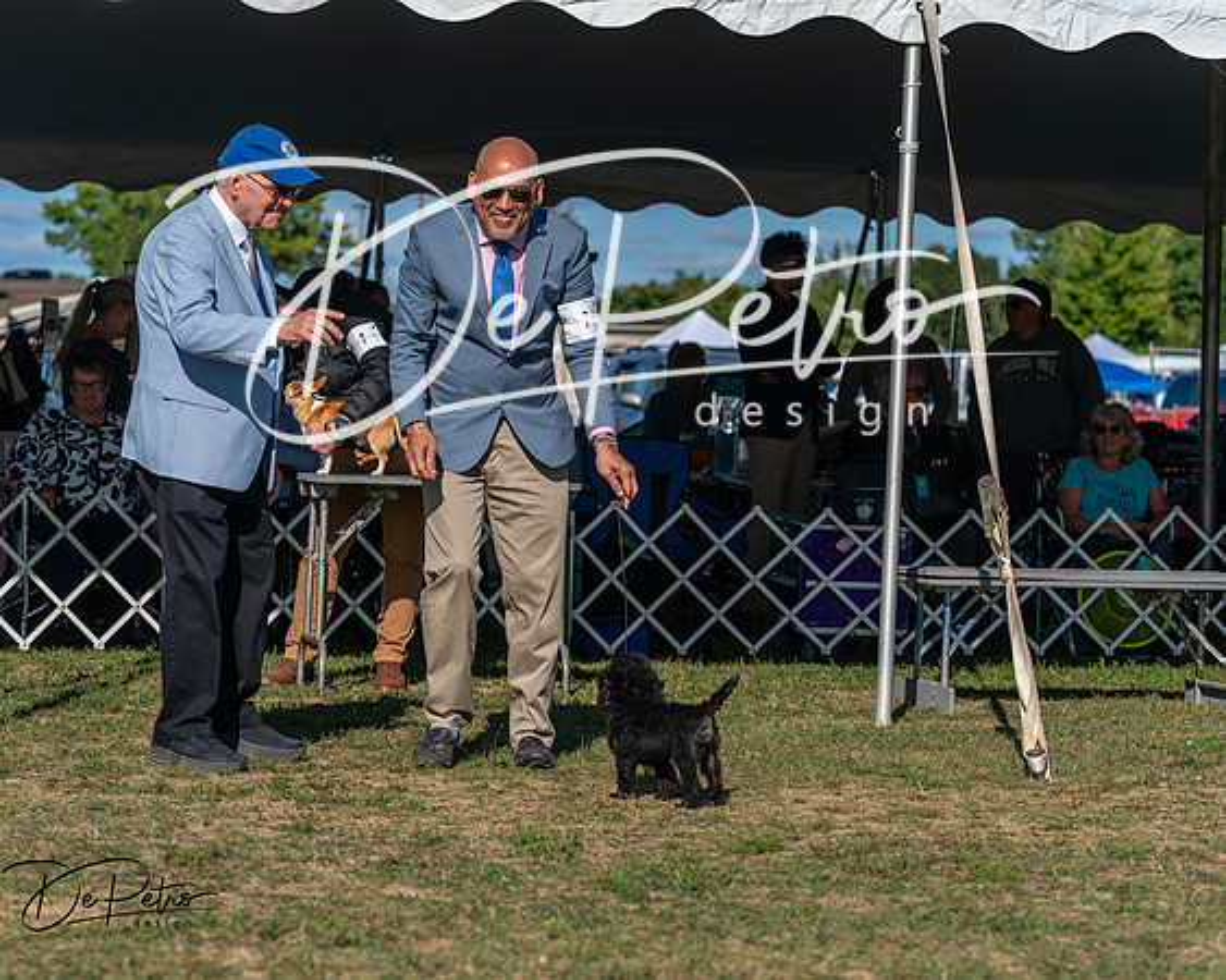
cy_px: 490
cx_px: 613
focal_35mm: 115
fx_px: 4167
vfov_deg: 13.4
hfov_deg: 16.7
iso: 100
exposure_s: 1/1250
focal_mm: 102
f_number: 4.5
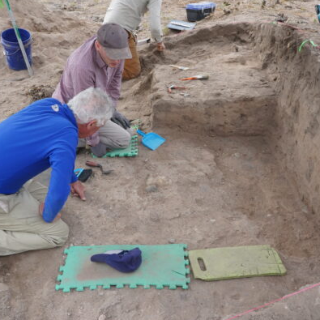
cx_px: 181
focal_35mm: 40
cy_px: 160
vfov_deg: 41.9
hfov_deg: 41.8
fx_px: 418
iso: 1250
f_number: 18
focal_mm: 31
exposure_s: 1/160
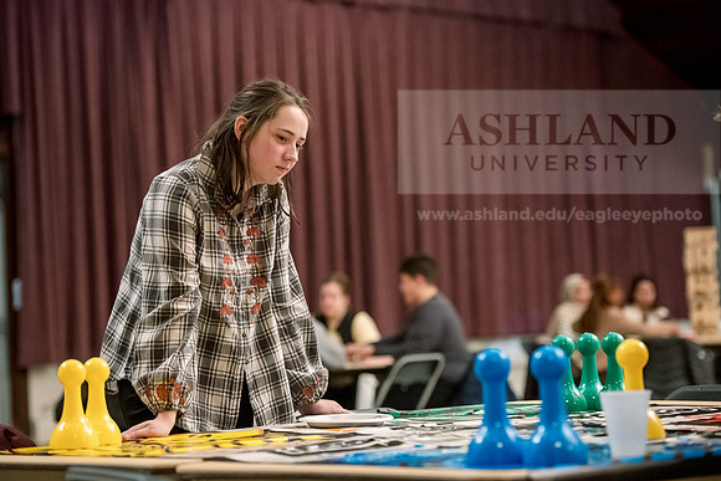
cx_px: 360
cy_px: 240
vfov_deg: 13.7
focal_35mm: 100
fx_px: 2003
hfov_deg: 20.4
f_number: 3.2
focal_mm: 100
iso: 5000
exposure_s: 1/200
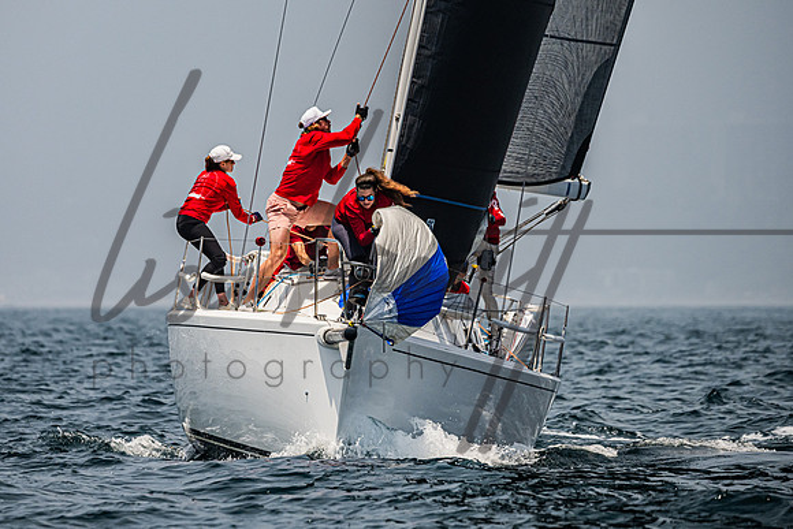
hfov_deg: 5.2
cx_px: 313
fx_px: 8654
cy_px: 216
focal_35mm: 393
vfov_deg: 3.5
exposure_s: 1/6400
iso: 400
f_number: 6.3
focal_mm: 290
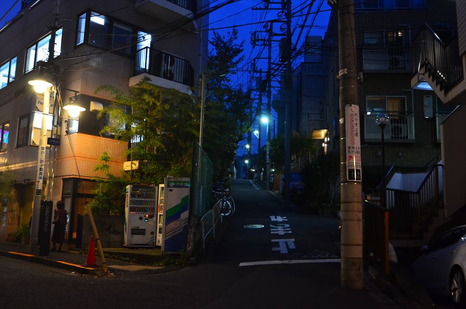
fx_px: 465
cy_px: 154
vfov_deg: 36.7
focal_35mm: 36
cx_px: 233
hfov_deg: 53.2
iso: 1000
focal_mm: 24
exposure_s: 1/15
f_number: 4.5
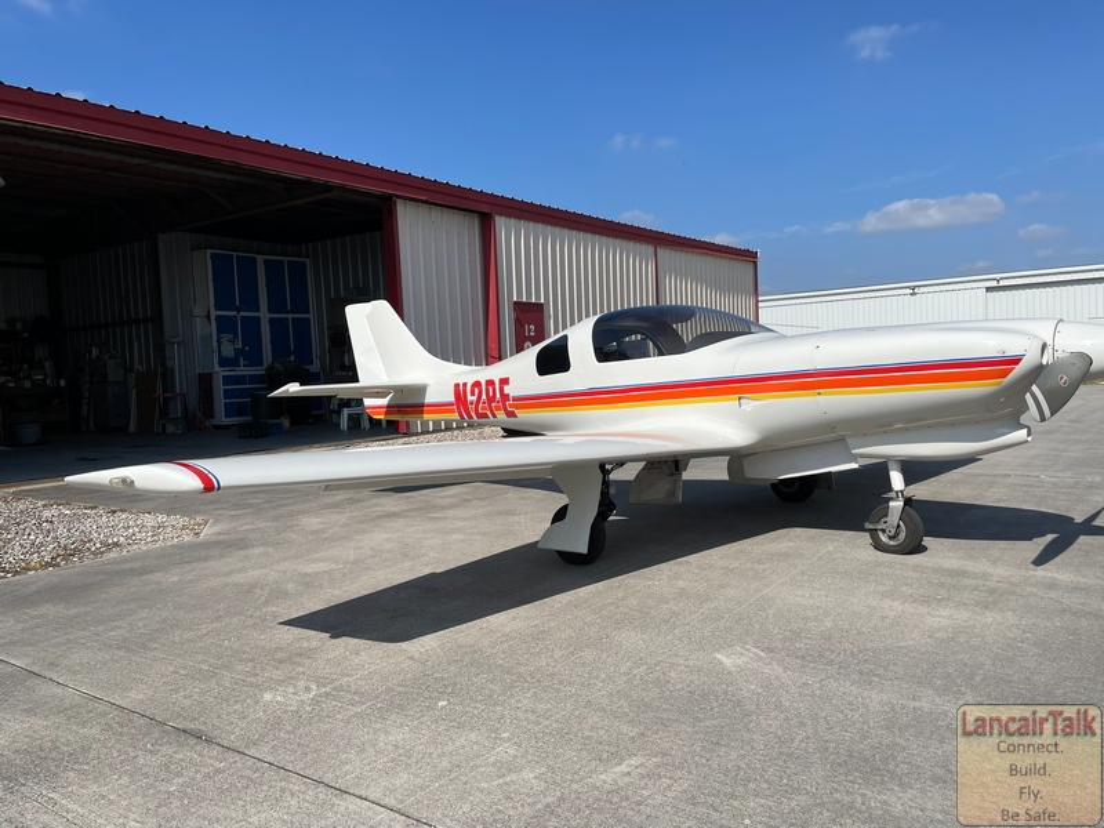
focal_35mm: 26
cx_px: 552
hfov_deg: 67.3
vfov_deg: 53.1
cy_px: 414
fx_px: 829
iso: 32
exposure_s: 1/6897
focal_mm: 4.2
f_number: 1.6
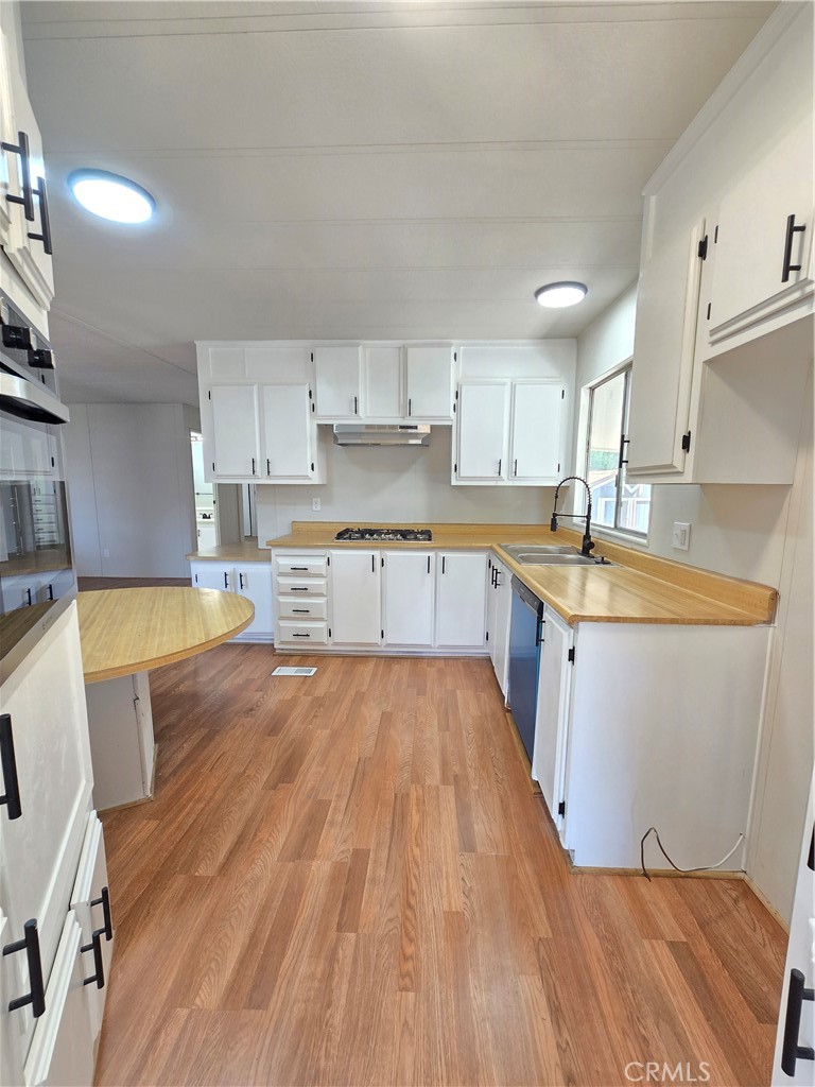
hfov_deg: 89.9
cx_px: 408
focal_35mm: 13
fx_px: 408
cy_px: 544
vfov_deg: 106.2
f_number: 2.2
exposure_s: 1/56.8
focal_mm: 2.2
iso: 160
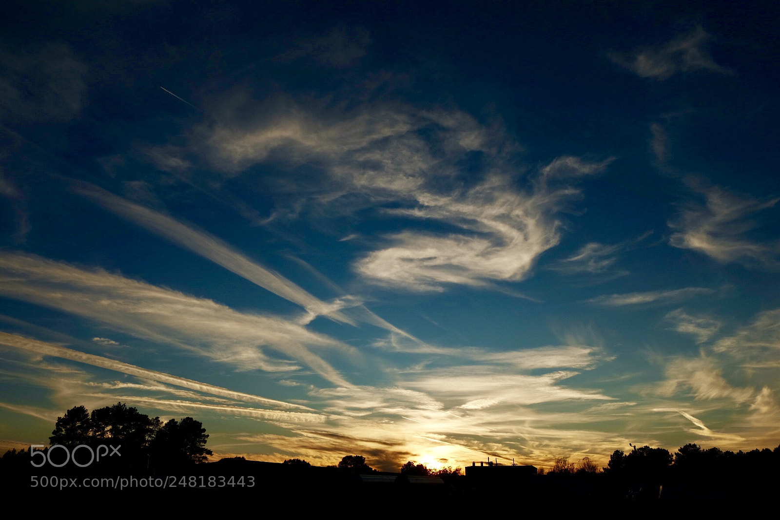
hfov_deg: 67.4
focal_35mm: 27
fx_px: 585
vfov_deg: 47.9
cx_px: 390
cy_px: 260
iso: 200
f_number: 8
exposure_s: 1/680
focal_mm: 18
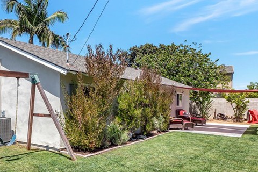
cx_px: 66
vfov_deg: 40.9
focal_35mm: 32
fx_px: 229
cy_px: 106
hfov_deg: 56.0
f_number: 5.6
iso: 100
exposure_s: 1/640
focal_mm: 10
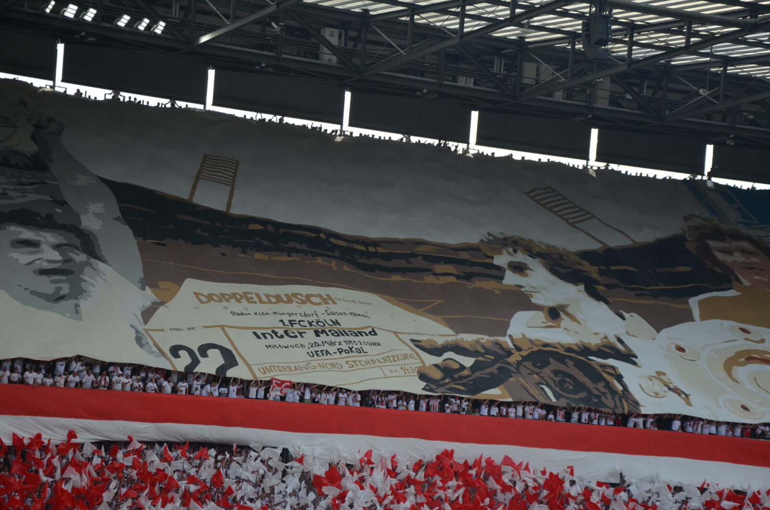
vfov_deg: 14.6
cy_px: 255
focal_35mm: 93
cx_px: 385
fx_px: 1985
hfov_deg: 22.0
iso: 200
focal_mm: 62
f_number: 5.6
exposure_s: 1/500
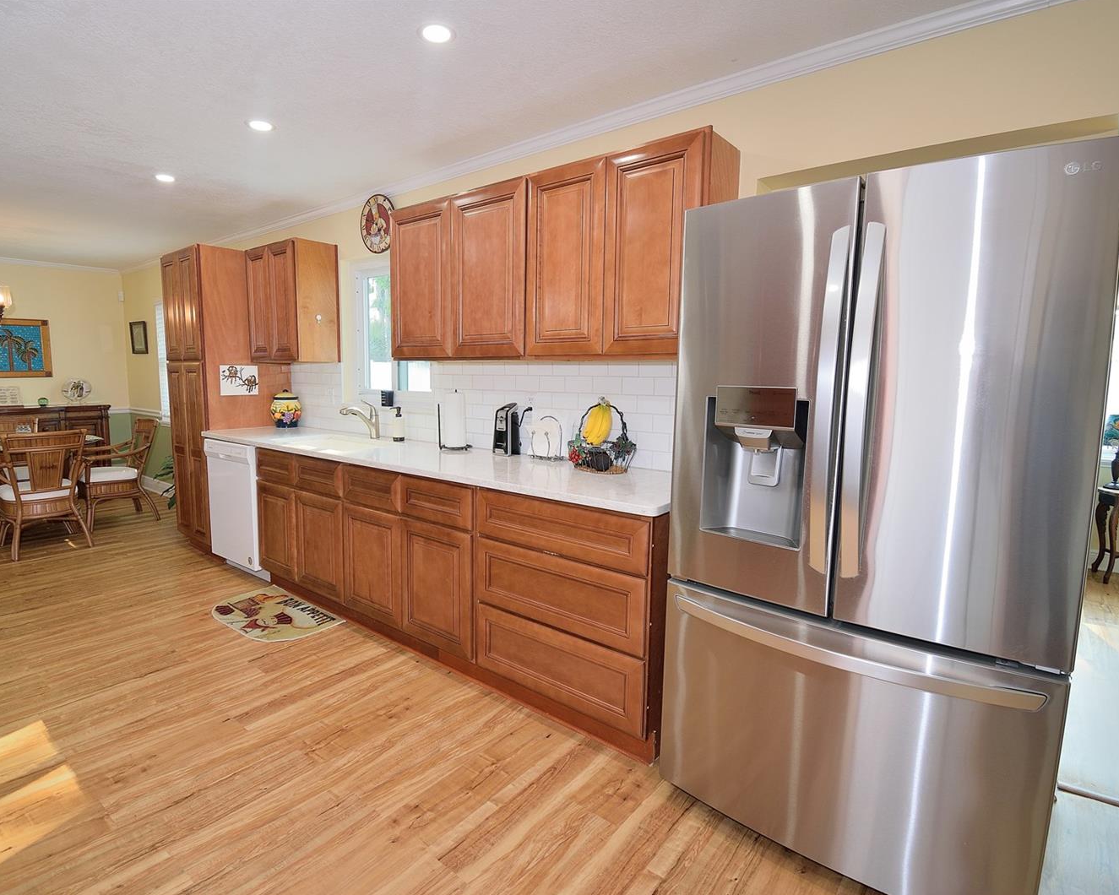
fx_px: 563
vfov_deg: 77.0
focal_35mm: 17
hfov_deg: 89.4
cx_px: 510
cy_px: 447
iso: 200
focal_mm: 10
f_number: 4.5
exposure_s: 1/20
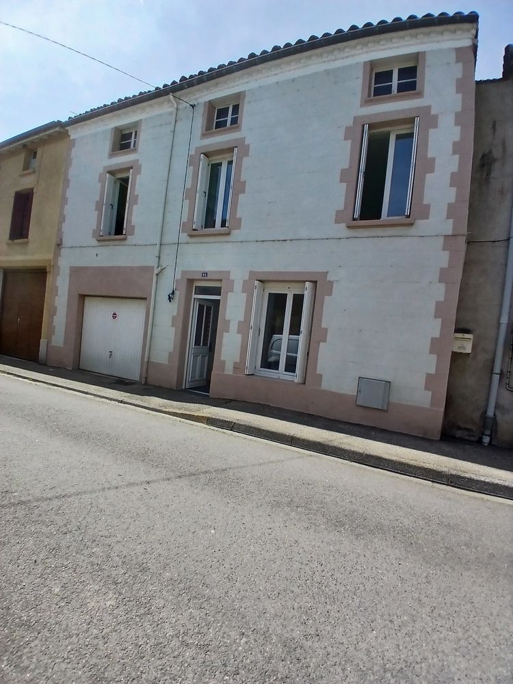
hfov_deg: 74.7
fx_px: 336
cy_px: 342
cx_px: 256
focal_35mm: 17
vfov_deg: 91.0
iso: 50
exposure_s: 1/1427
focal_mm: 1.4
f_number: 2.2
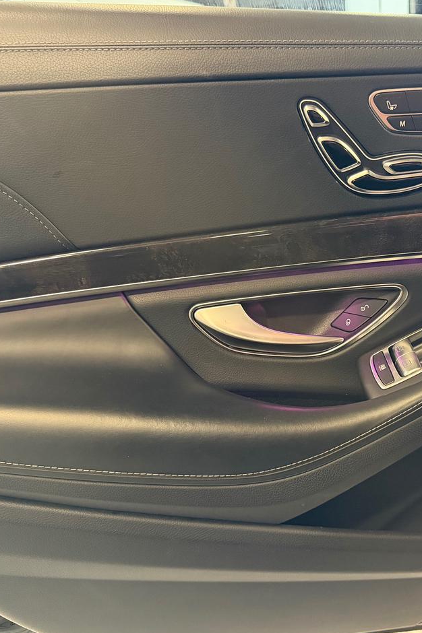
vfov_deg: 55.8
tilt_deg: -19.3
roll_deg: +4.3
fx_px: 598
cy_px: 314
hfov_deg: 38.1
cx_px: 307
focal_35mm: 34
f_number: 1.78
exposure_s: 1/47
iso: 800
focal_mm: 6.76
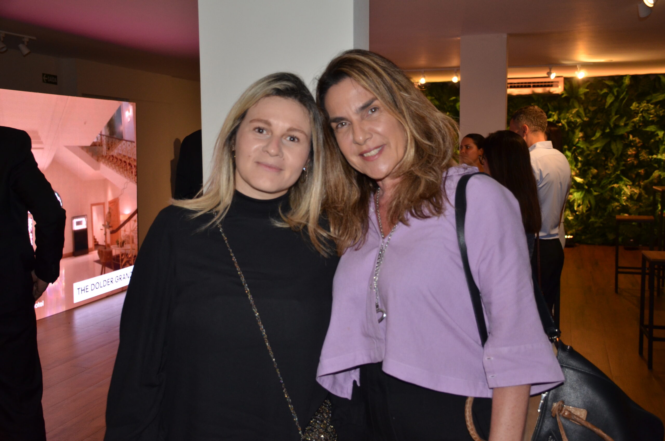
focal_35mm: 39
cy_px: 220
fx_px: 719
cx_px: 332
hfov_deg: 49.6
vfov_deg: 34.1
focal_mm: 26
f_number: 3.8
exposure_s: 1/60
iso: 800
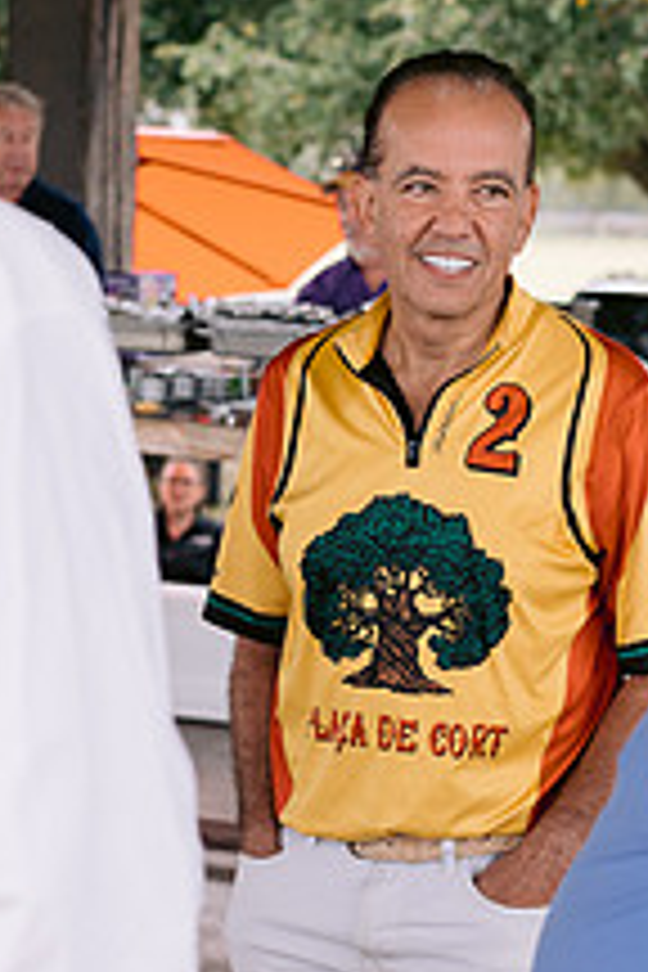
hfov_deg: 13.2
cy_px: 603
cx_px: 351
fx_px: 2808
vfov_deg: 19.6
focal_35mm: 104
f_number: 4
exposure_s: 1/400
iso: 200
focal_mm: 50
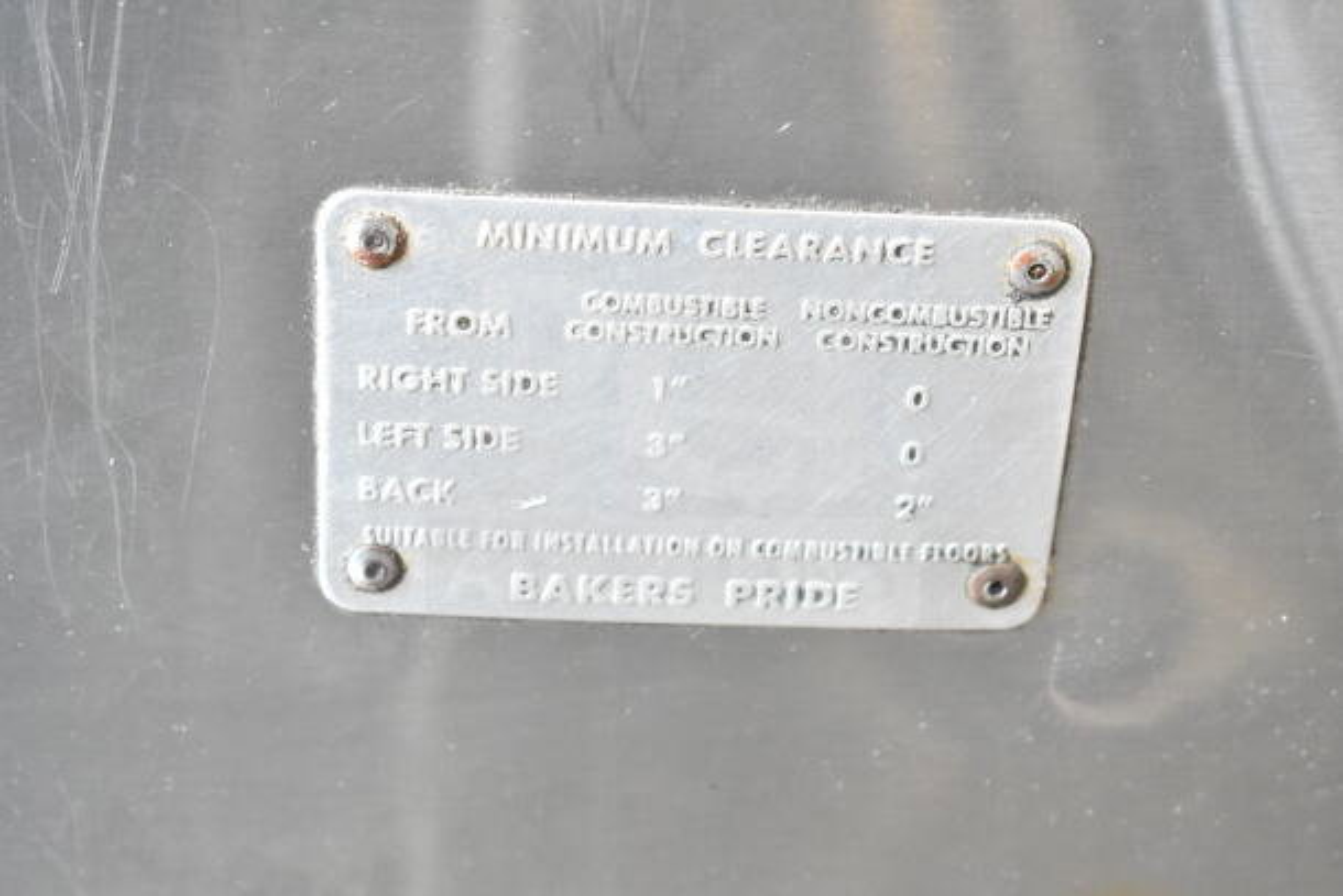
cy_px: 448
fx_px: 3078
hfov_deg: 24.6
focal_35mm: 82
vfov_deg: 16.6
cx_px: 672
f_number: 5.6
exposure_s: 1/100
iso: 4500
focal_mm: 55
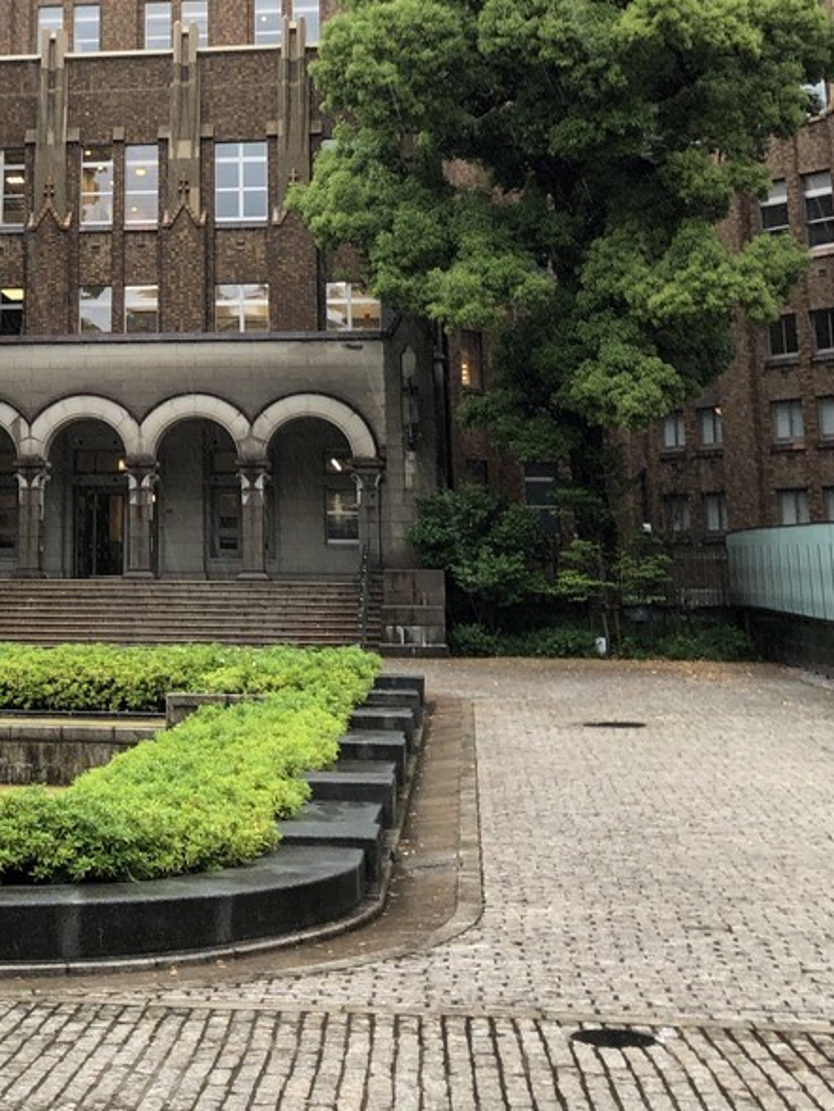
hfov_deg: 25.0
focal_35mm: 57
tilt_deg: +12.8
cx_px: 113
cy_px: 224
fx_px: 1830
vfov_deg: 32.8
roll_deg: -1.8
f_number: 1.8
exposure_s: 1/173
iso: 20
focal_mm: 3.99
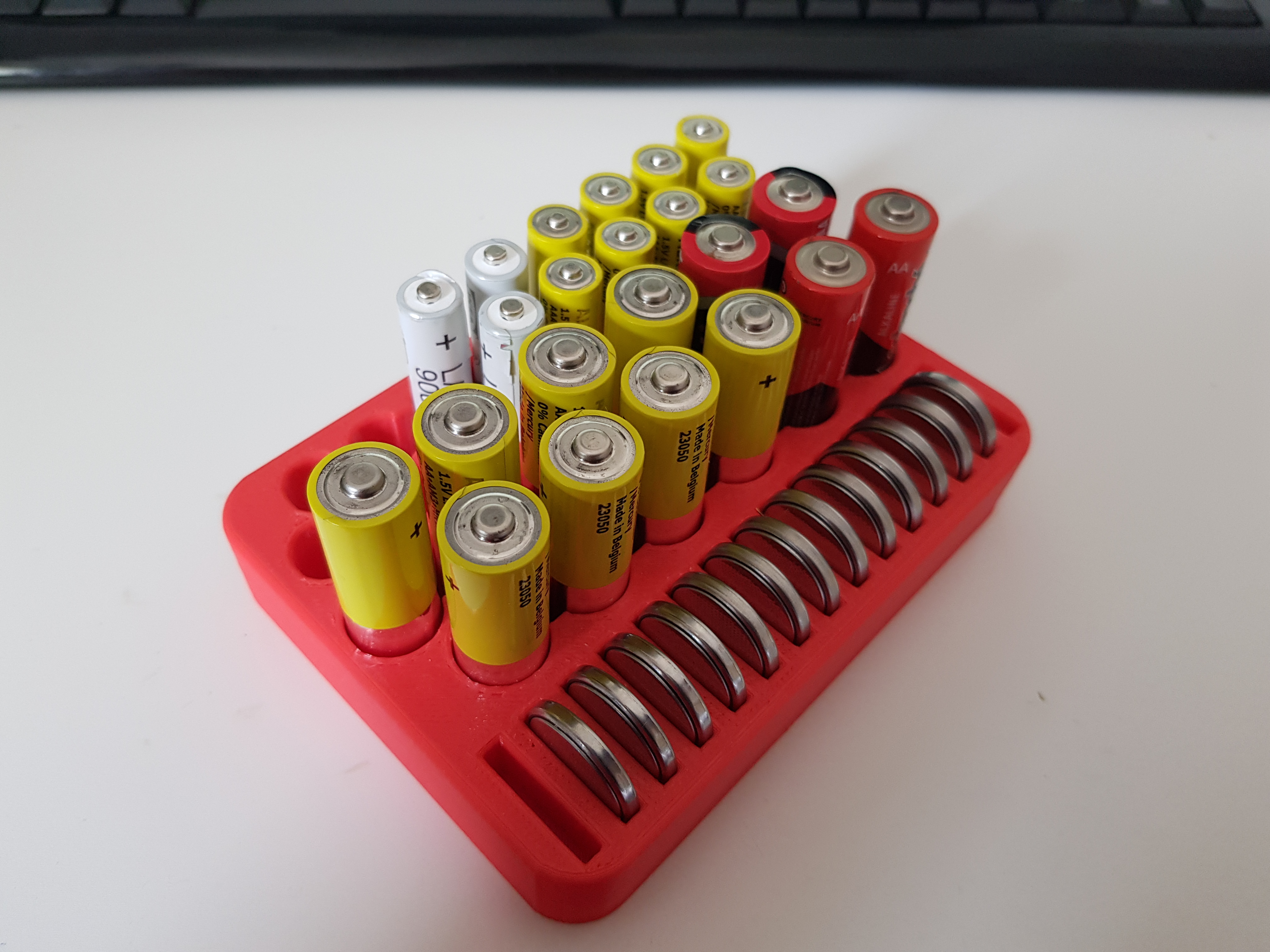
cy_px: 476
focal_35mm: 26
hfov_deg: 67.3
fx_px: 954
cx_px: 635
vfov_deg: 53.1
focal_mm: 4.2
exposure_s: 1/33
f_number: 1.7
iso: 160
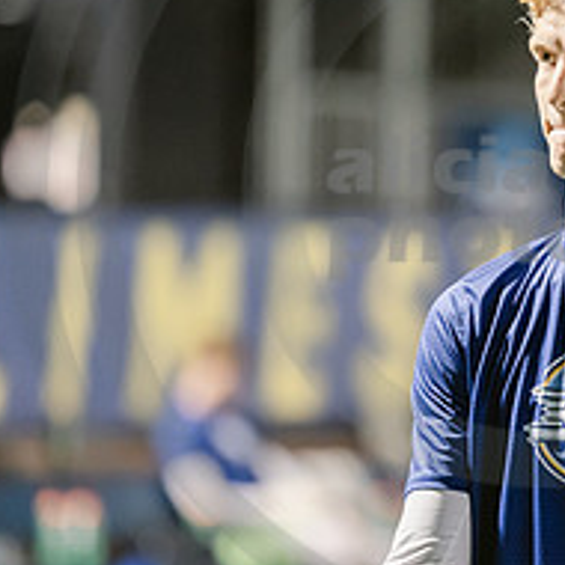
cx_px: 535
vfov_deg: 3.4
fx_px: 9602
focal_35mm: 520
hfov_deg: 3.4
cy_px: 198
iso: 2500
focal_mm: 200
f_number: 2.8
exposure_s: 1/200
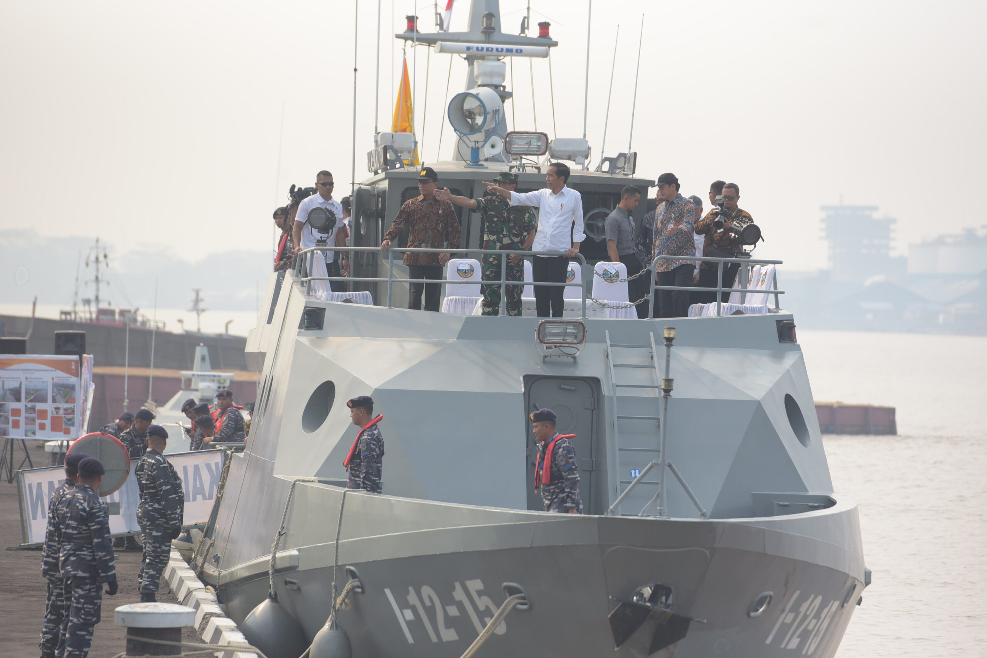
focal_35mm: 200
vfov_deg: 6.9
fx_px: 5483
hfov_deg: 10.3
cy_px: 329
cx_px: 494
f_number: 5
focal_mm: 200
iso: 800
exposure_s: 1/4000
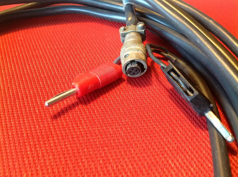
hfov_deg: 52.7
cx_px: 119
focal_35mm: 35
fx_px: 240
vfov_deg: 40.6
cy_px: 88
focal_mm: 4.28
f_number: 2.4
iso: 250
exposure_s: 1/17
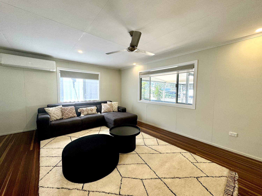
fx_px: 106
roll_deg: +0.4
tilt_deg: -3.9
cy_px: 98
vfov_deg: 85.7
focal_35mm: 14
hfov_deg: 102.1
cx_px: 131
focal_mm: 2.22
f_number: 2.2
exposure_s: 1/100
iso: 64
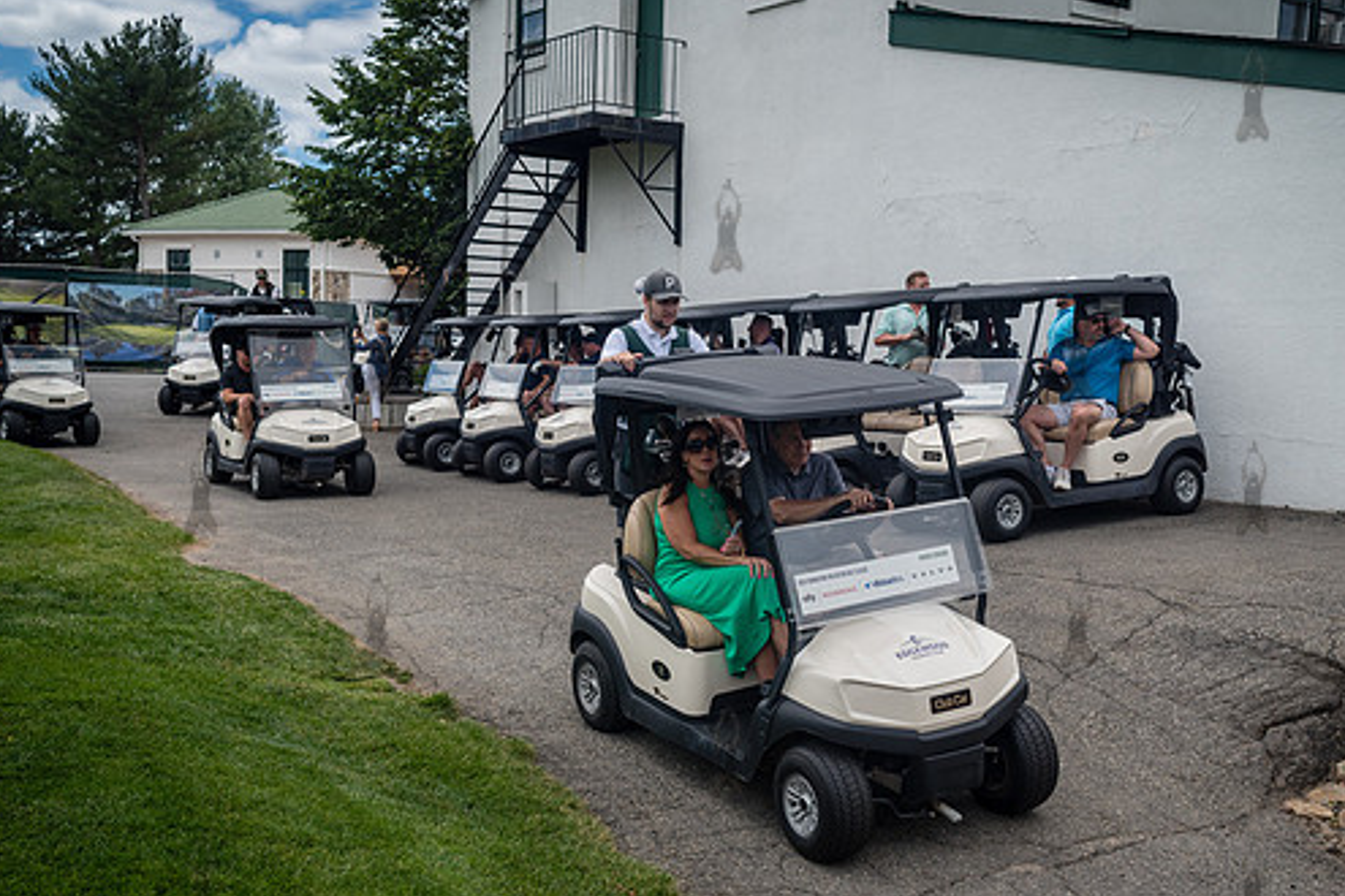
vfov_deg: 32.6
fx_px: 1532
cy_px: 487
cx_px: 725
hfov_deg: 47.4
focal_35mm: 41
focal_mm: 35
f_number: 4.5
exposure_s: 1/1600
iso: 200
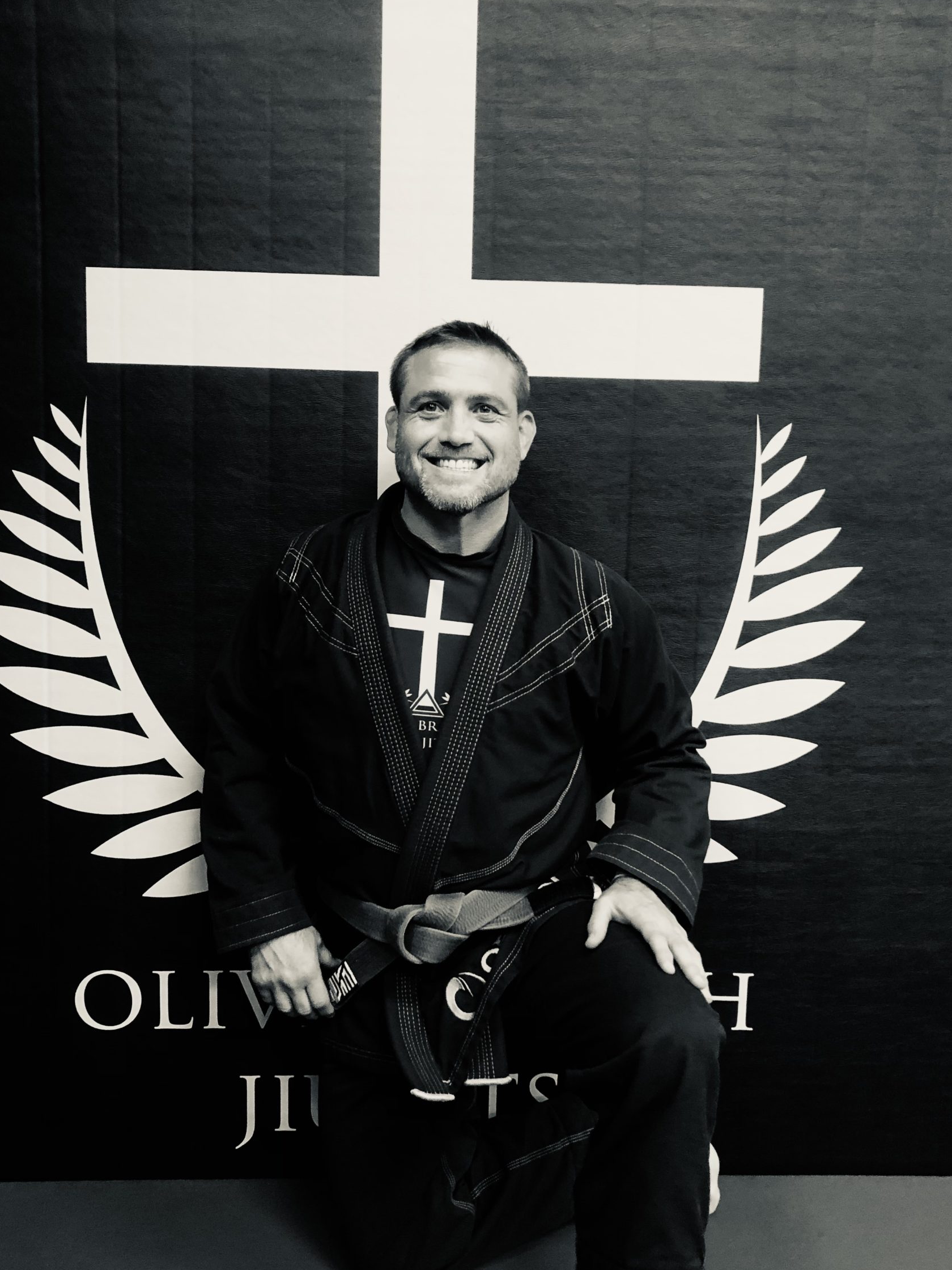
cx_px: 458
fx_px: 1173
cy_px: 660
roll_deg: -0.5
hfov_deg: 44.2
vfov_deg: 56.8
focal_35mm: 32
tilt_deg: -7.3
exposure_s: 1/16
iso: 100
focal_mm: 3.99
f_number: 1.8
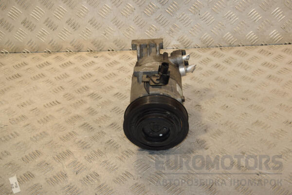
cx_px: 146
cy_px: 98
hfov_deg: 37.9
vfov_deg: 25.8
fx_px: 426
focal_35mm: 52
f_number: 8
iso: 800
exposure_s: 1/200
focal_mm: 35
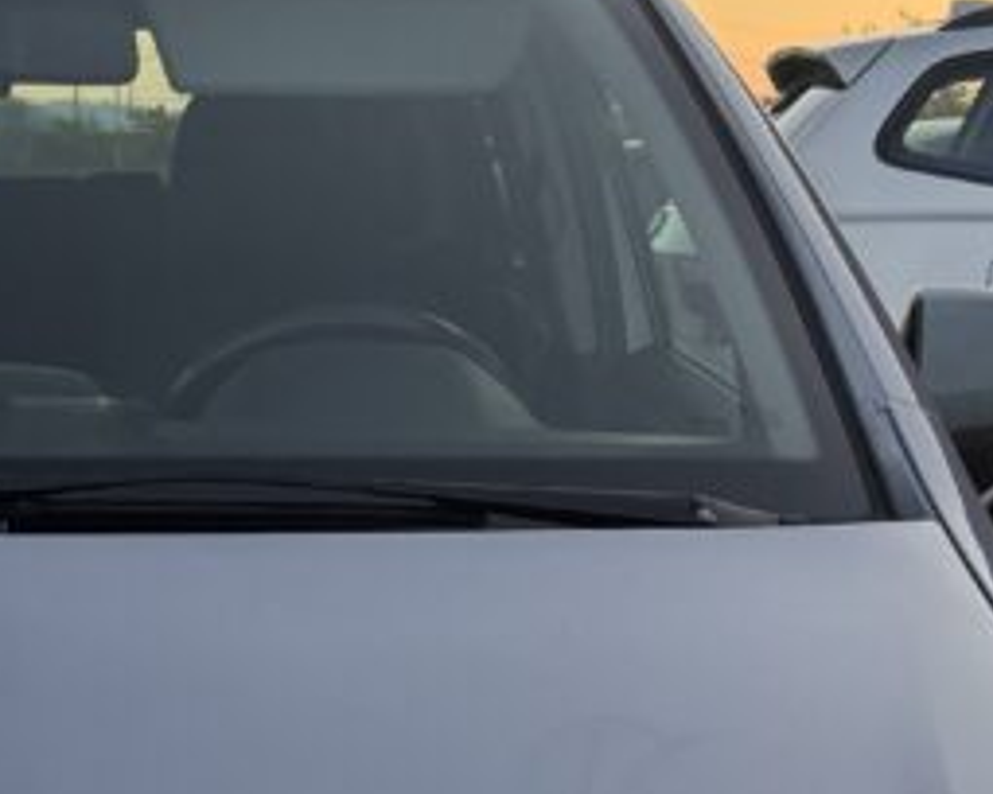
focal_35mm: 102
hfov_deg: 18.4
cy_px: 821
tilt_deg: -11.6
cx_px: 31
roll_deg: +0.4
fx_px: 2998
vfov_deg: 14.8
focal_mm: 5.96
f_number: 1.6
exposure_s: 1/100
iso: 125
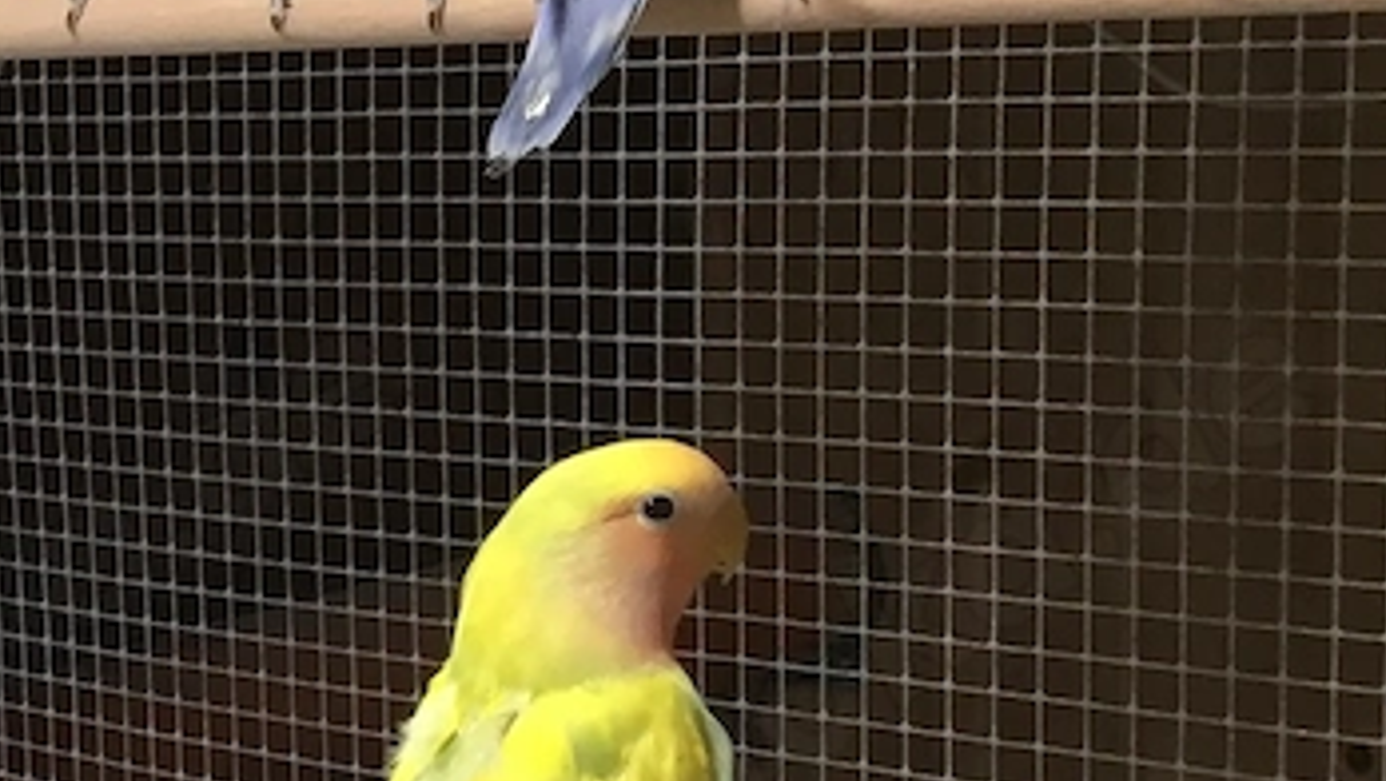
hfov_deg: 20.1
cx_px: -430
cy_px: 673
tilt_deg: -11.1
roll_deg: +3.0
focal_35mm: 97
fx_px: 3566
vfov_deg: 12.4
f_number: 2.4
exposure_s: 1/33
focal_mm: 3.3
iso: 32
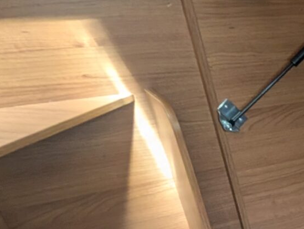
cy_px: 338
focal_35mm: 56
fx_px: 492
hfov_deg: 24.0
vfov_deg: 22.0
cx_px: 494
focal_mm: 2.02
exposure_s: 1/50.6
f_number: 1.7
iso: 182
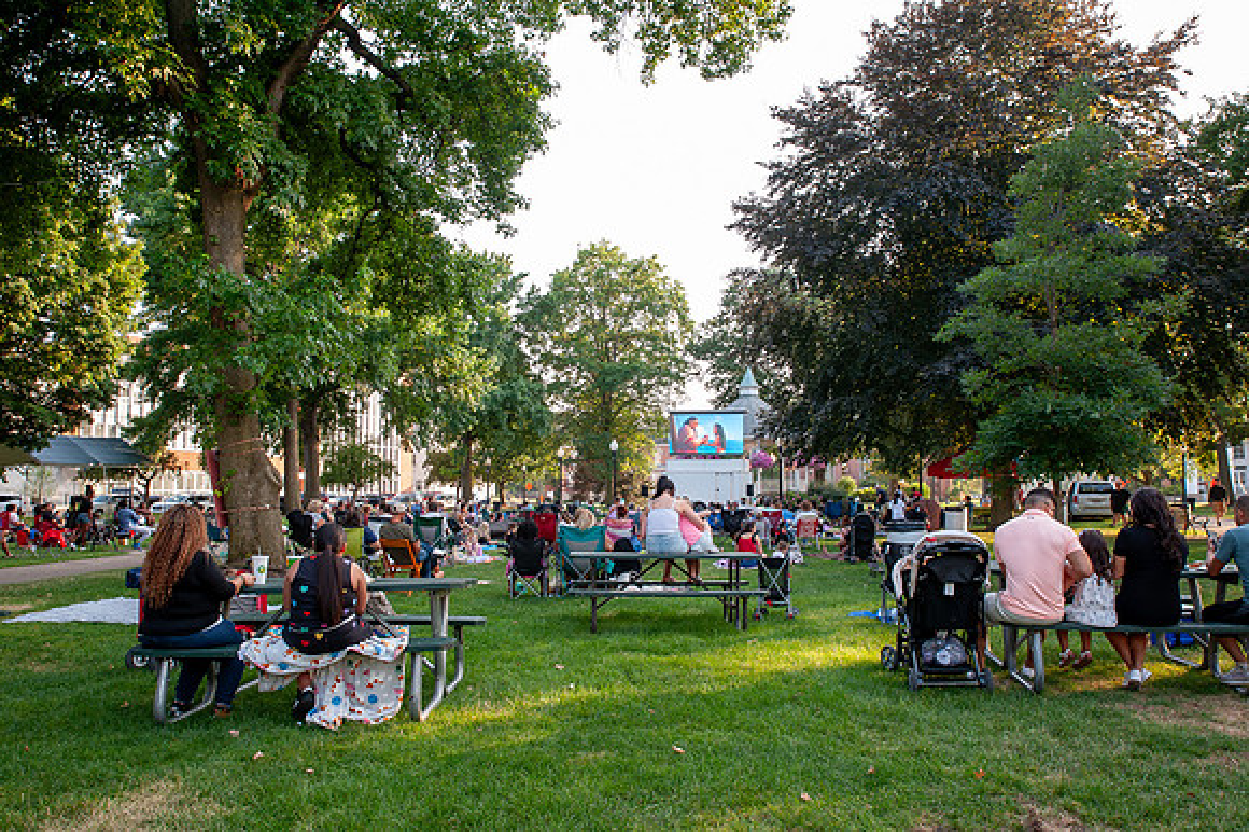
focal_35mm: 27
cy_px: 416
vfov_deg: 48.0
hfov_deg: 67.6
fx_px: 933
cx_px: 626
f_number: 7.1
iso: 400
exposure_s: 1/125
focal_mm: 26
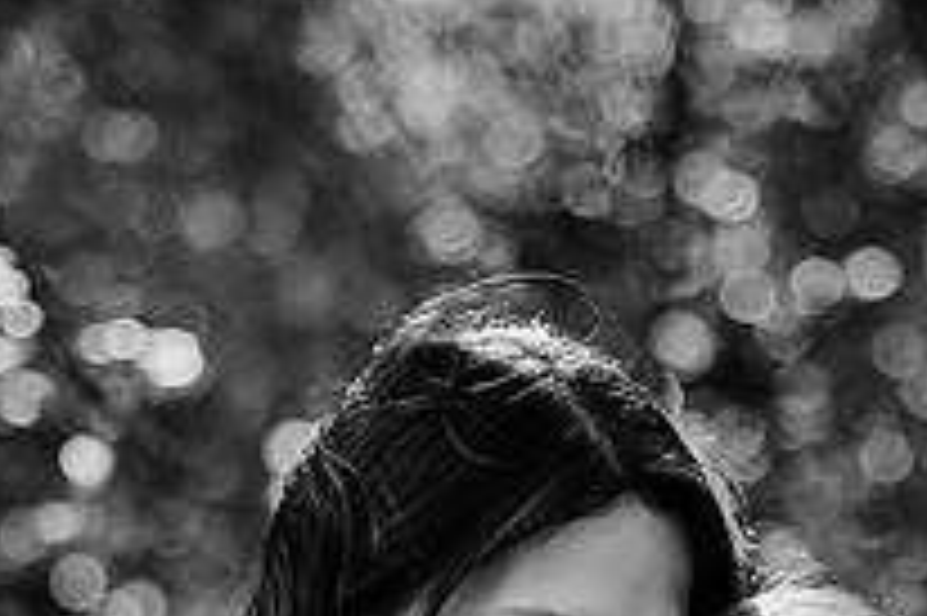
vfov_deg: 9.5
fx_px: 3628
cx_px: 702
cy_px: 848
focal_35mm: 141
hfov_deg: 14.5
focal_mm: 50
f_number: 2
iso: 160
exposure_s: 1/1000
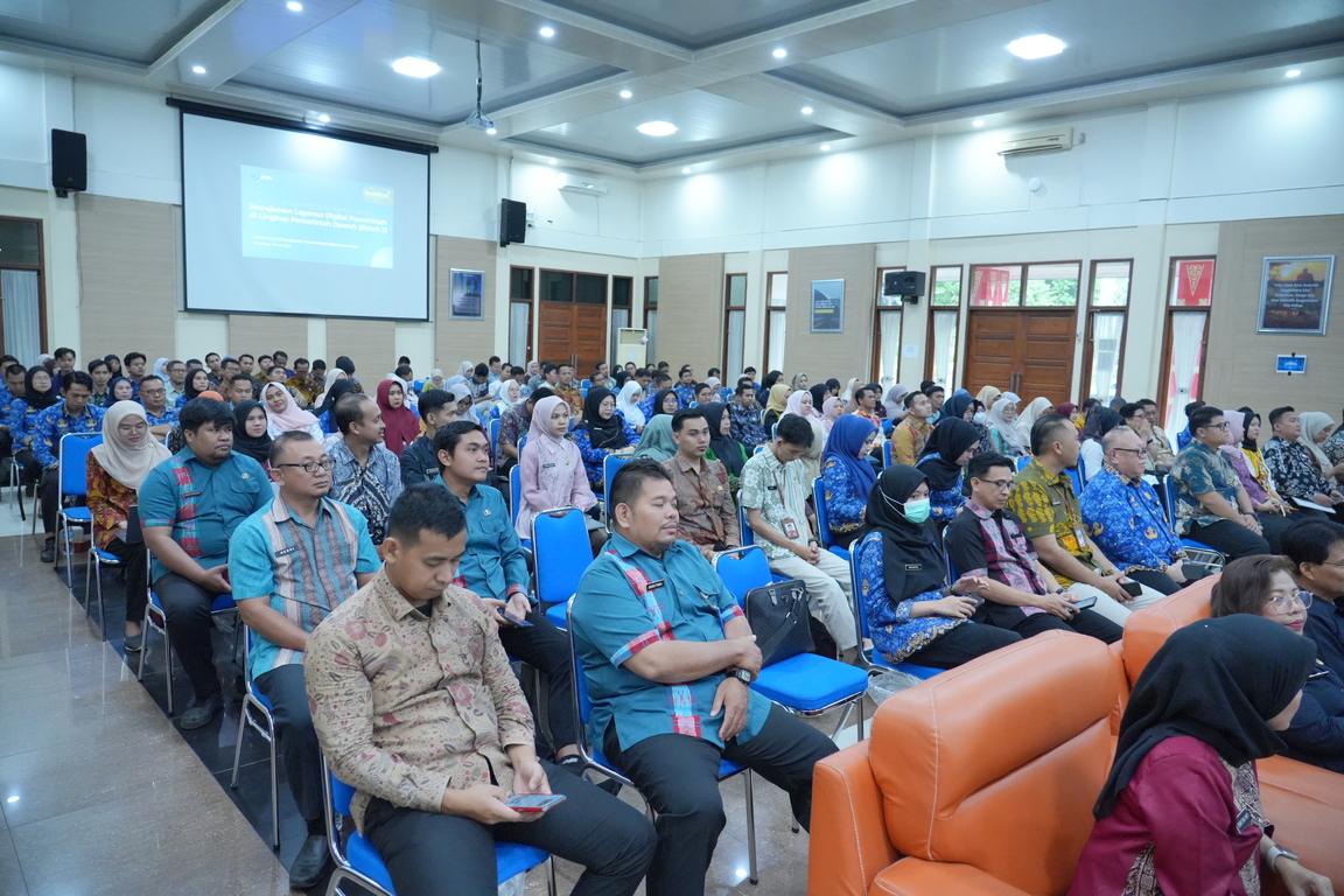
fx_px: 896
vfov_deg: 53.1
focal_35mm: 24
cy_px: 448
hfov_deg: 73.7
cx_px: 672
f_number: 4
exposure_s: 1/200
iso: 5000
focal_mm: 24
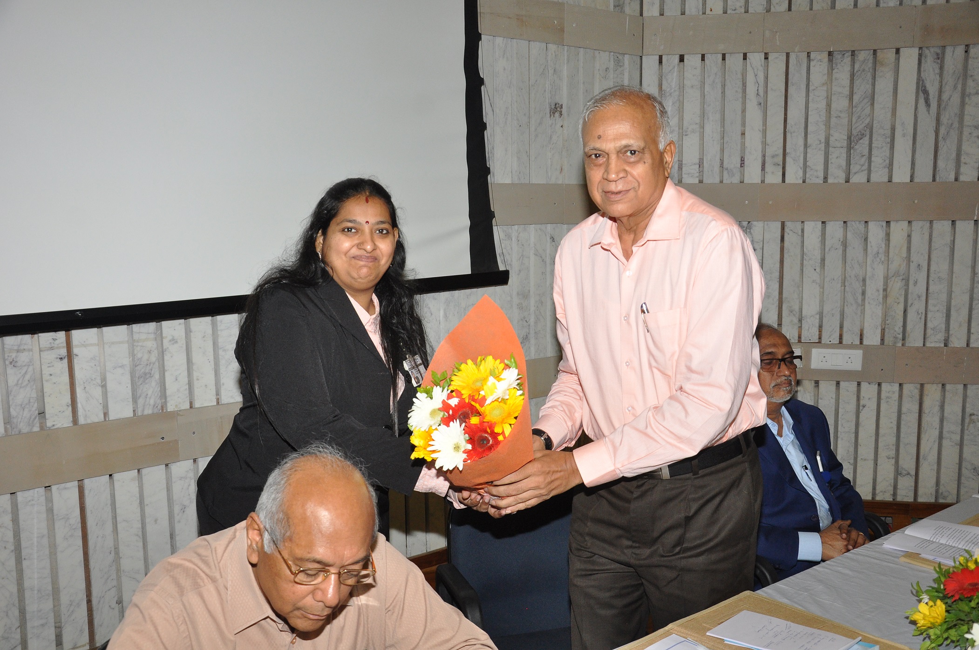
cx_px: 490
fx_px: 978
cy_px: 325
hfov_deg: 53.2
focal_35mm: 36
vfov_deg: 36.8
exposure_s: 1/125
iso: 1000
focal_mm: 24
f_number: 6.3
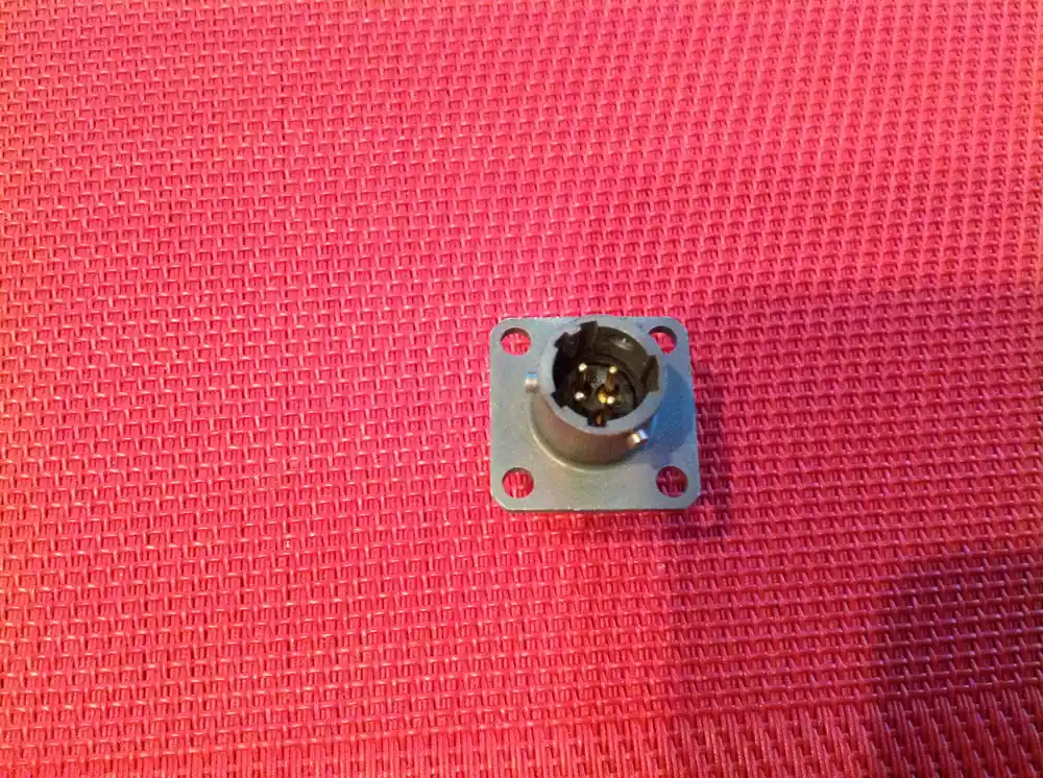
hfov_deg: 52.7
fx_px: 1053
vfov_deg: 40.6
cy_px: 389
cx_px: 522
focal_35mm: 35
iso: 800
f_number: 2.4
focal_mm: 4.28
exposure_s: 1/17
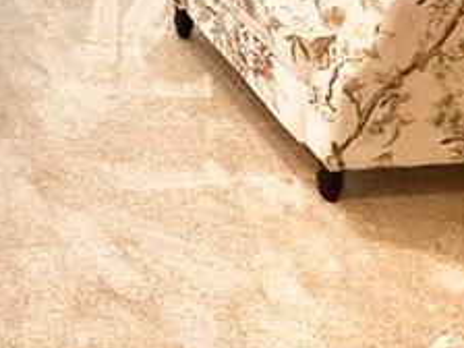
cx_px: -300
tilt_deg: -11.1
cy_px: -408
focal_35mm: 64
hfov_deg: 22.4
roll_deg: +2.7
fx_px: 858
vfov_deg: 16.0
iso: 100
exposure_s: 1/120
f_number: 2.2
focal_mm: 2.22
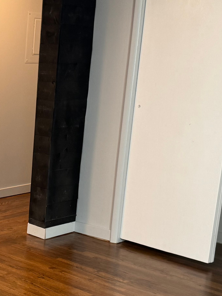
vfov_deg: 25.7
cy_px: 215
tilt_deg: -16.0
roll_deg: -2.9
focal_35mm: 75
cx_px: -23
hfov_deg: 18.9
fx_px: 641
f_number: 1.78
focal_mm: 6.76
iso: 160
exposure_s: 1/60
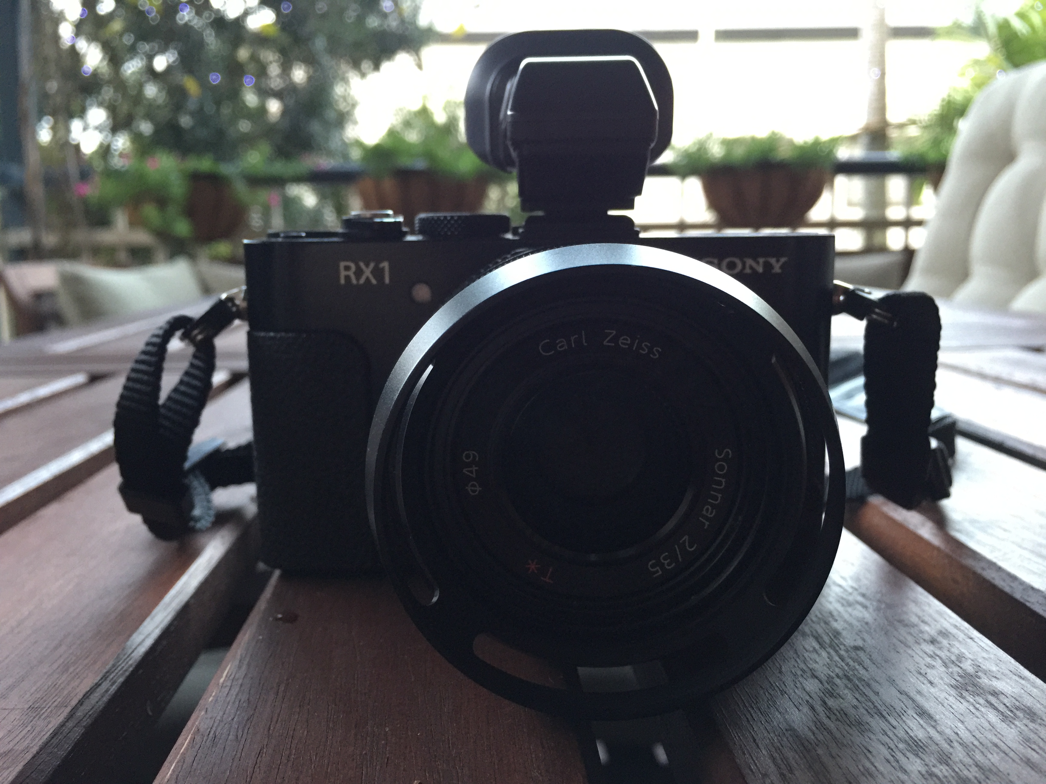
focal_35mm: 29
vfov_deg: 48.2
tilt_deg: -9.4
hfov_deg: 61.7
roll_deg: -1.4
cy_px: 392
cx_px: 523
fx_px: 876
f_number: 2.2
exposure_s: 1/17
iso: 160
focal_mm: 4.15
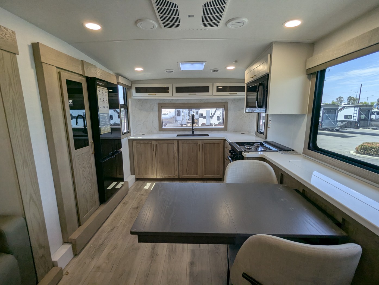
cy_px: 142
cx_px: 190
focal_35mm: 16
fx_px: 175
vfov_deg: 78.2
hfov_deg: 94.4
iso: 43
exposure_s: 1/148
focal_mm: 2.35
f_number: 2.2
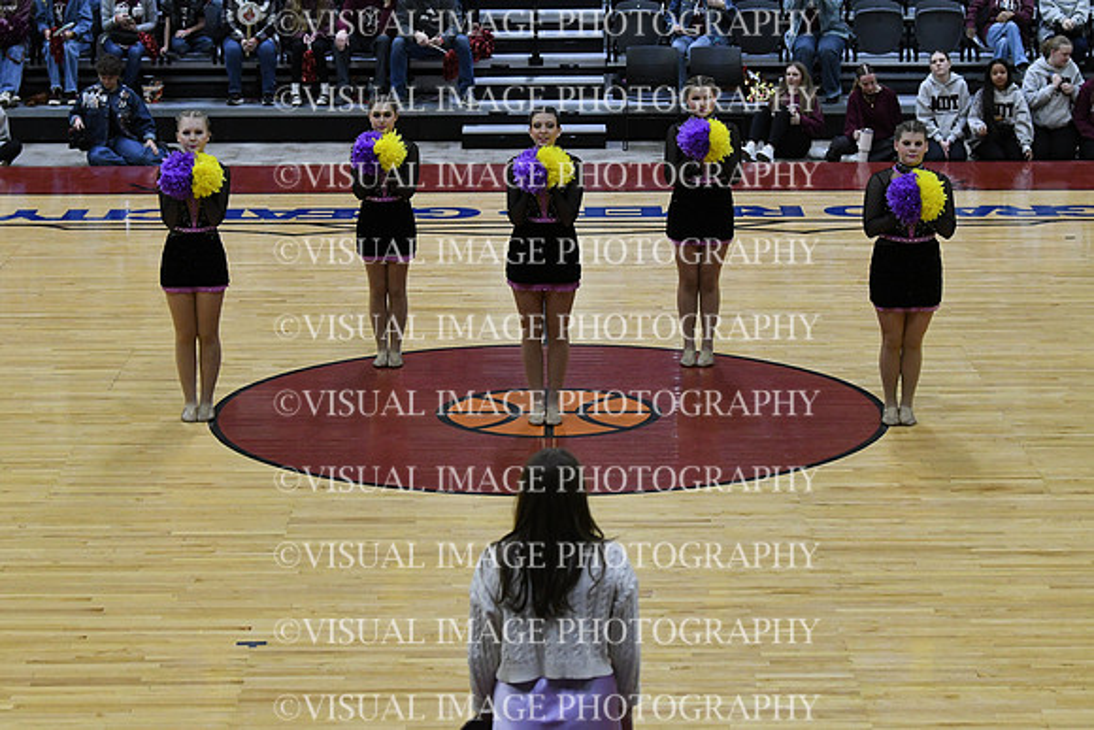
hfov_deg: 19.5
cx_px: 547
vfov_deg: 13.0
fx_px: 3191
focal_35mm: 105
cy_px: 365
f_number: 4
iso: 4000
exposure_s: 1/500
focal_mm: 70
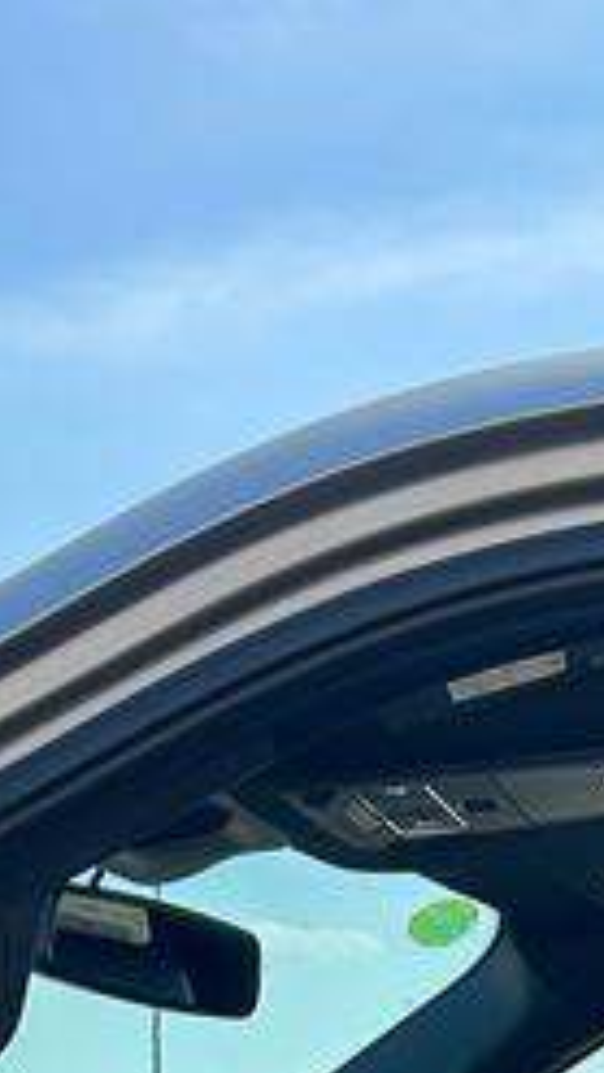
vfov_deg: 16.9
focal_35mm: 110
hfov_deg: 11.0
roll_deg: -1.3
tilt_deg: -8.6
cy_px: 1768
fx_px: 3131
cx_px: 413
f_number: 1.5
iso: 50
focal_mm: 5.7
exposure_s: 1/1511
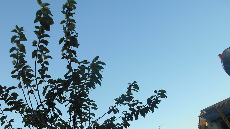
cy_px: 112
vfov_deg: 29.3
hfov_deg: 51.0
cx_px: 84
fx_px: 238
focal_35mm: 39
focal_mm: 4.6
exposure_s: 1/320
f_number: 3.2
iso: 80
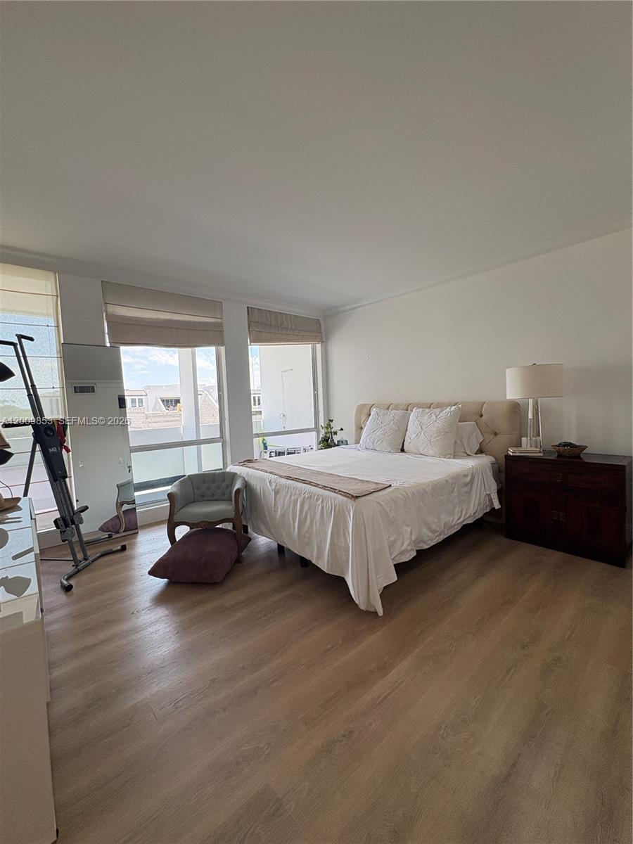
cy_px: 422
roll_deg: +2.2
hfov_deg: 85.7
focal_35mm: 14
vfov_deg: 102.1
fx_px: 341
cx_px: 316
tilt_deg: -2.5
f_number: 2.2
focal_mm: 2.22
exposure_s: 1/137
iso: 64
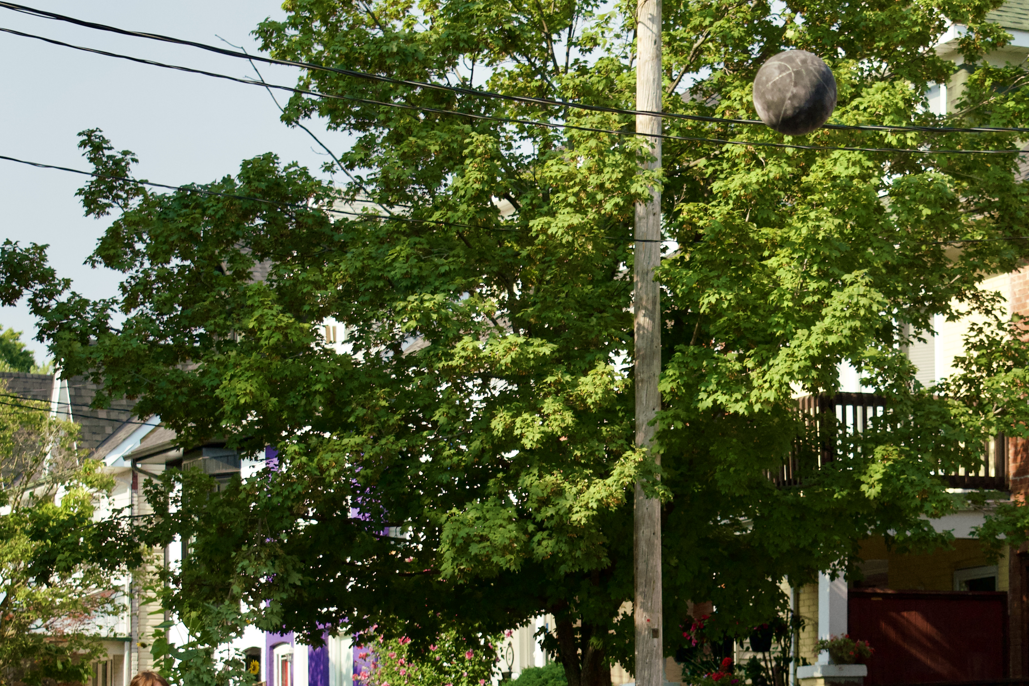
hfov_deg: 20.9
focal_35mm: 96
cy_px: 596
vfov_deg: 14.1
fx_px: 2744
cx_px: 878
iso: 1250
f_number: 4
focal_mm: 46
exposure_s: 1/2000
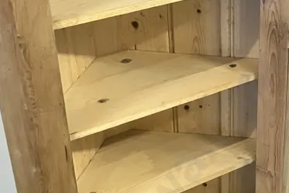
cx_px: 229
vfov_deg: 17.1
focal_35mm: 80
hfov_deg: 25.0
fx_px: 642
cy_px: 113
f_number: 1.8
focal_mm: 3.99
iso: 320
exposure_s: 1/50
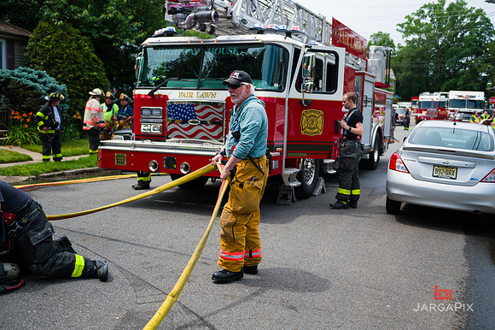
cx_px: 248
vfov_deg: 35.0
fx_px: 522
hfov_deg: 50.7
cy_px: 165
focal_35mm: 38
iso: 200
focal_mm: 38
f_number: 3.2
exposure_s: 1/2000
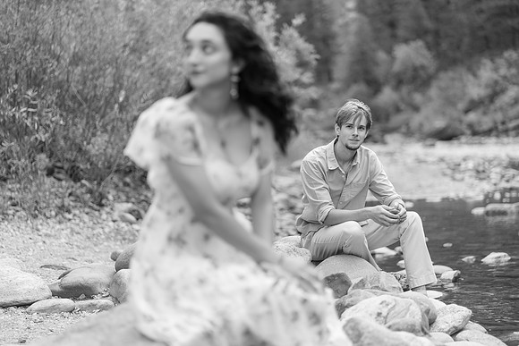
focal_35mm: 85
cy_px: 173
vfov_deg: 16.1
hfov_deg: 23.9
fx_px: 1226
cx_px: 260
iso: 160
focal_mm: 85
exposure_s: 1/400
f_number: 1.8
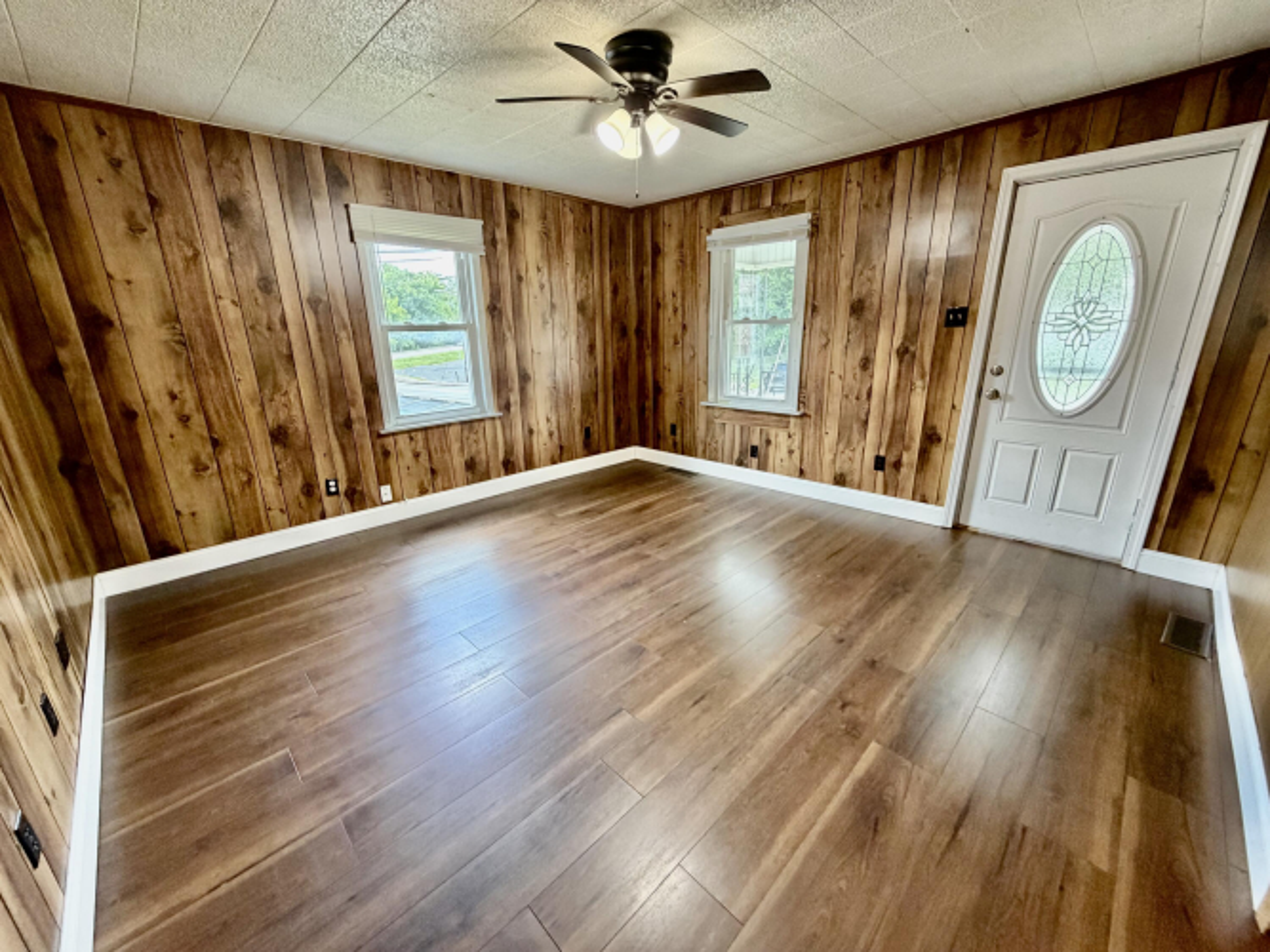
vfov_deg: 85.7
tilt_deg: -15.8
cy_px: 476
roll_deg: +0.8
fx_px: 514
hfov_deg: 102.1
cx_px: 635
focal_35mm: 14
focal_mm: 2.22
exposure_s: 1/60
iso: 400
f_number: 2.2
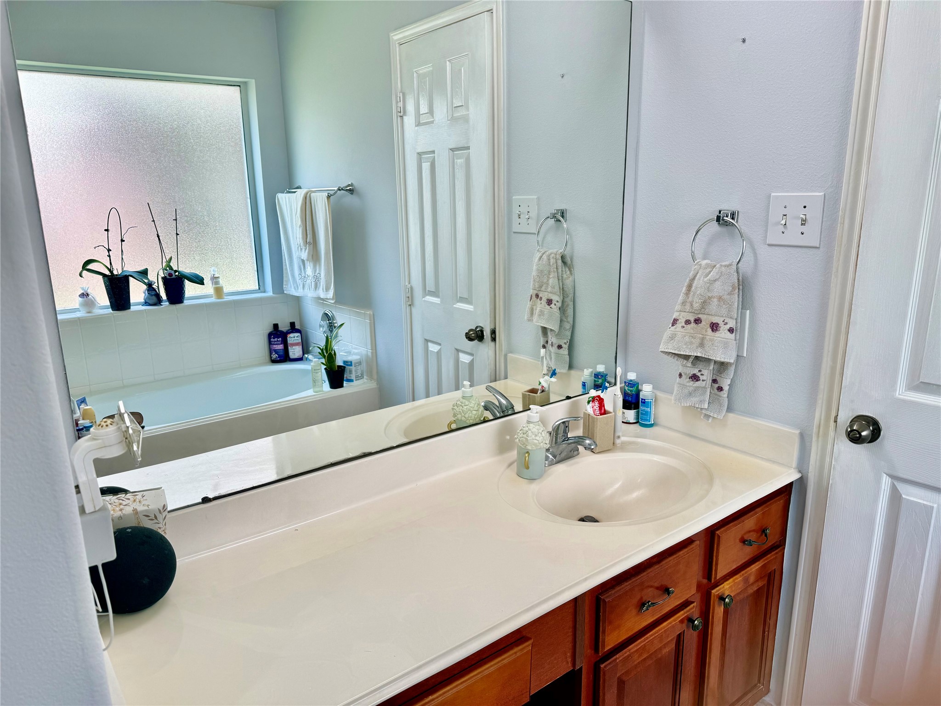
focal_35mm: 24
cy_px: 353
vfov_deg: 56.8
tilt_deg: -12.9
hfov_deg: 71.6
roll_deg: +1.4
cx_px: 470
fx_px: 652
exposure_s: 1/120
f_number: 1.78
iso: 64
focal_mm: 6.76
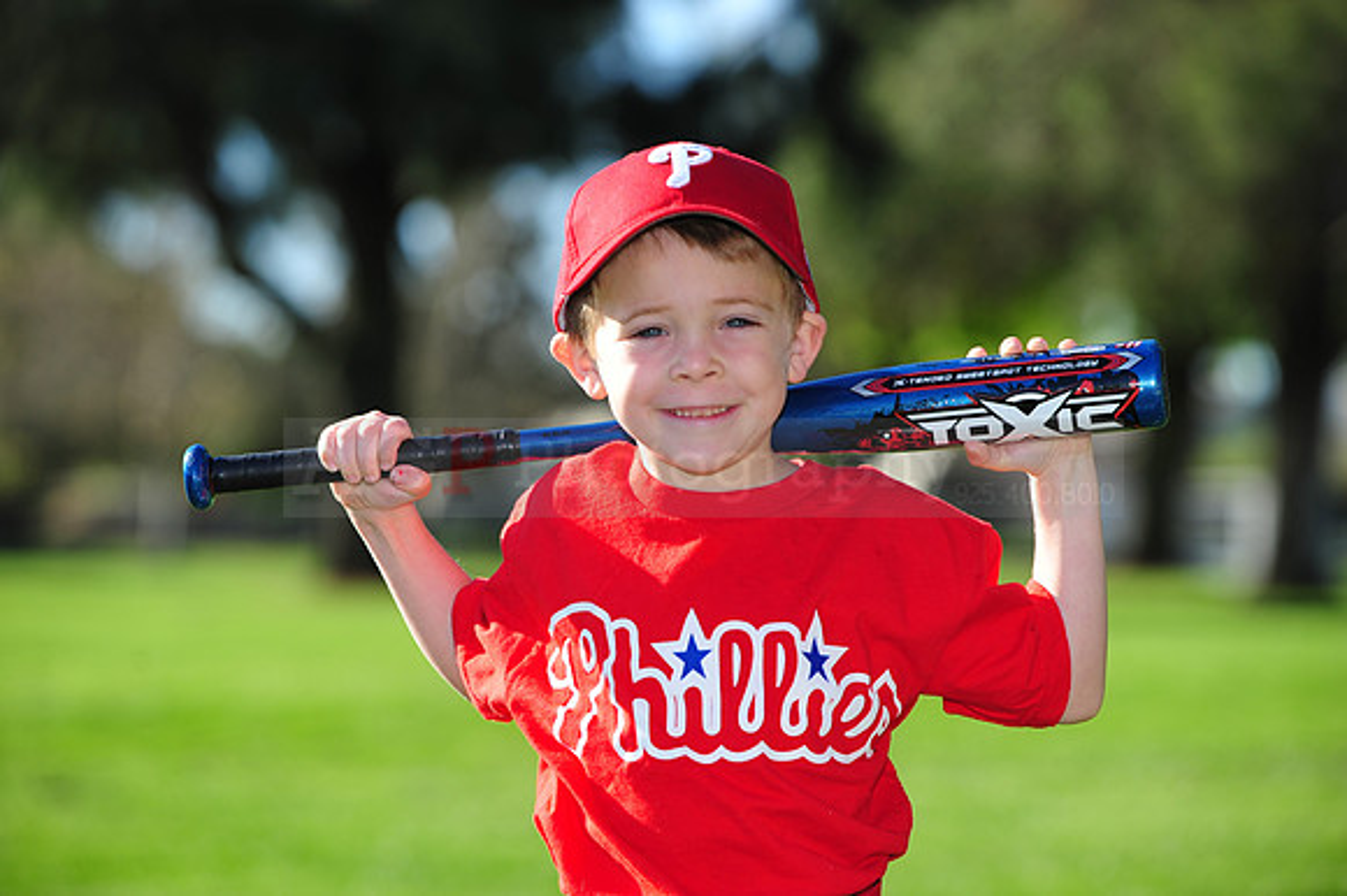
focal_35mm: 135
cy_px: 448
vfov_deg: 10.1
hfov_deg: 15.2
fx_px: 5048
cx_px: 674
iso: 200
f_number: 4.5
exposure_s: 1/800
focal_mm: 135
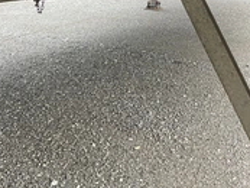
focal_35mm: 67
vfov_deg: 20.9
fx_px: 484
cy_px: -19
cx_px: 105
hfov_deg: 28.9
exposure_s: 1/122
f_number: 1.8
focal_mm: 3
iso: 25
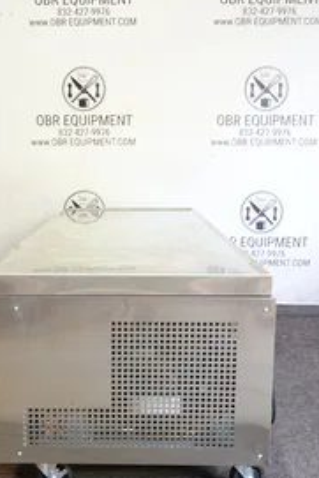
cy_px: 307
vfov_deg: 33.7
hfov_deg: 23.0
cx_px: 117
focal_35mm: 59
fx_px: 783
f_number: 4
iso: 160
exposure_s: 1/8
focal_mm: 14.99
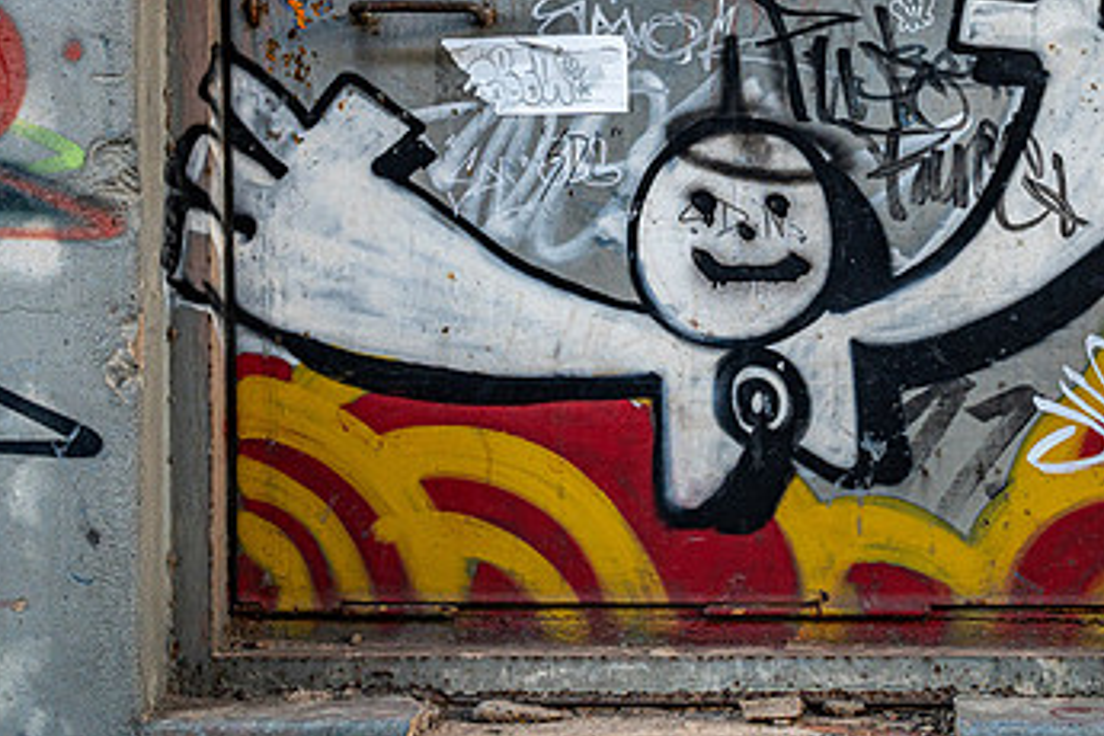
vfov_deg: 18.4
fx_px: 2269
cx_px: 823
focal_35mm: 74
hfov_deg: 27.0
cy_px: 233
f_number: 5
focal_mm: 42.8
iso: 640
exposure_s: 1/250
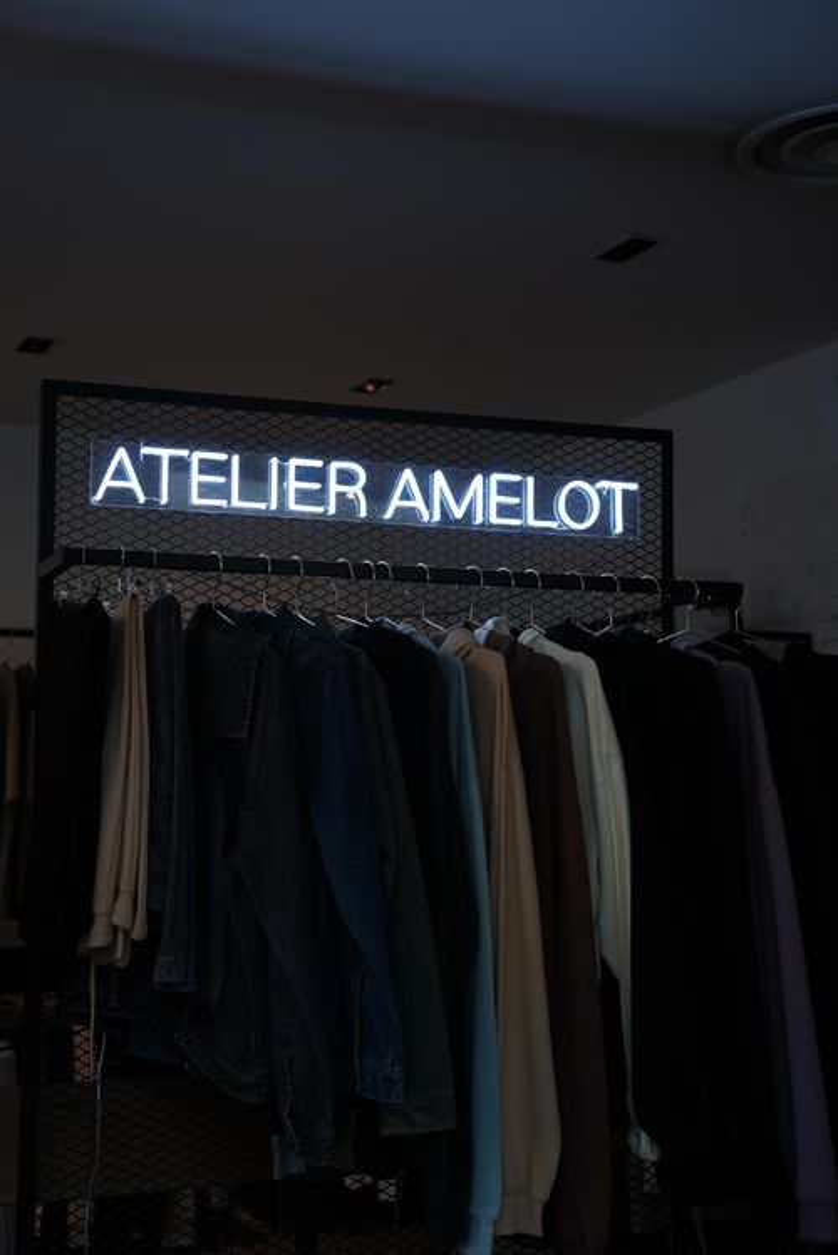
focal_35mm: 50
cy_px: 628
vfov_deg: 39.6
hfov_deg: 27.0
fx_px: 1744
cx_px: 419
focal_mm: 50
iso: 100
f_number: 2.8
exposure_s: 1/50
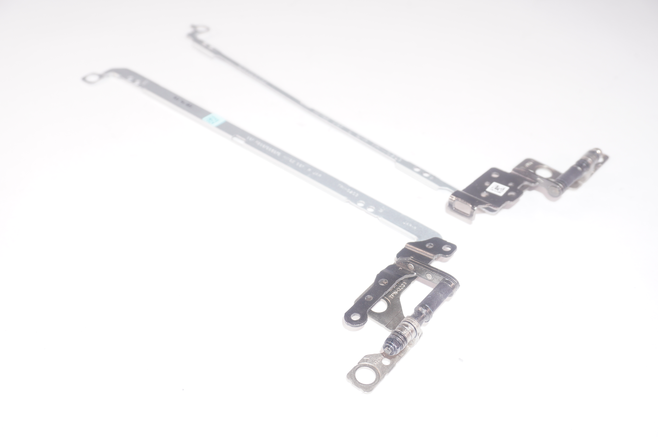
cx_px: 329
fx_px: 740
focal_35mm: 40
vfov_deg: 33.0
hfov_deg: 48.0
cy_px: 218
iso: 200
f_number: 6.3
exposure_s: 1/160
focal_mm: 27
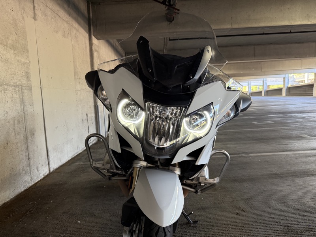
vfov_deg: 56.8
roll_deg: +2.6
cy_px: 118
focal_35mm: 24
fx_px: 219
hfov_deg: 71.6
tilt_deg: -4.4
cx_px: 158
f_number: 1.78
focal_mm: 6.76
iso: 200
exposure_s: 1/60
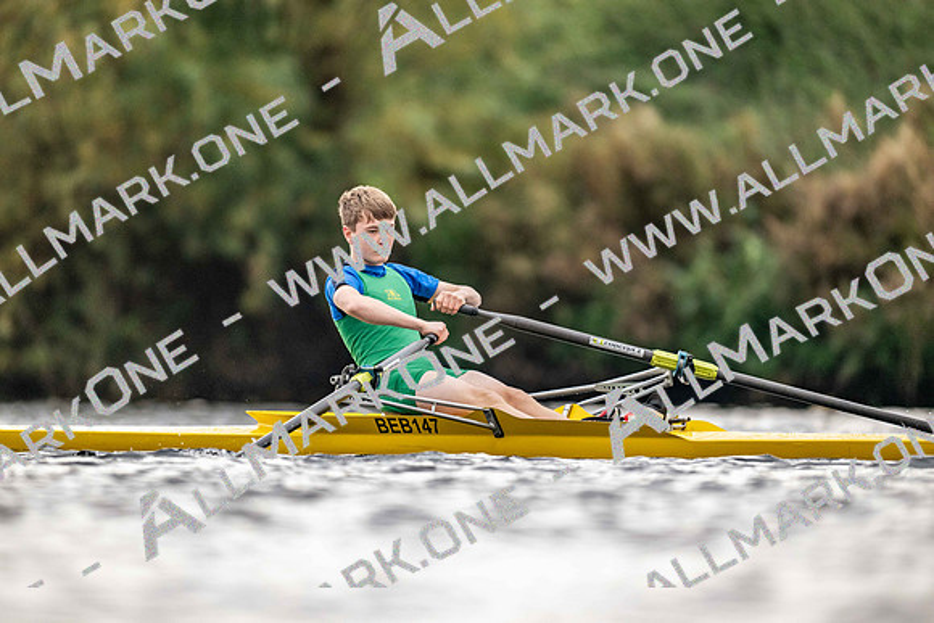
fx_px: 15570
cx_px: 467
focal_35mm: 600
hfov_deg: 3.4
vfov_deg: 2.3
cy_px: 312
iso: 2800
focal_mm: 600
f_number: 4
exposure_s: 1/2500
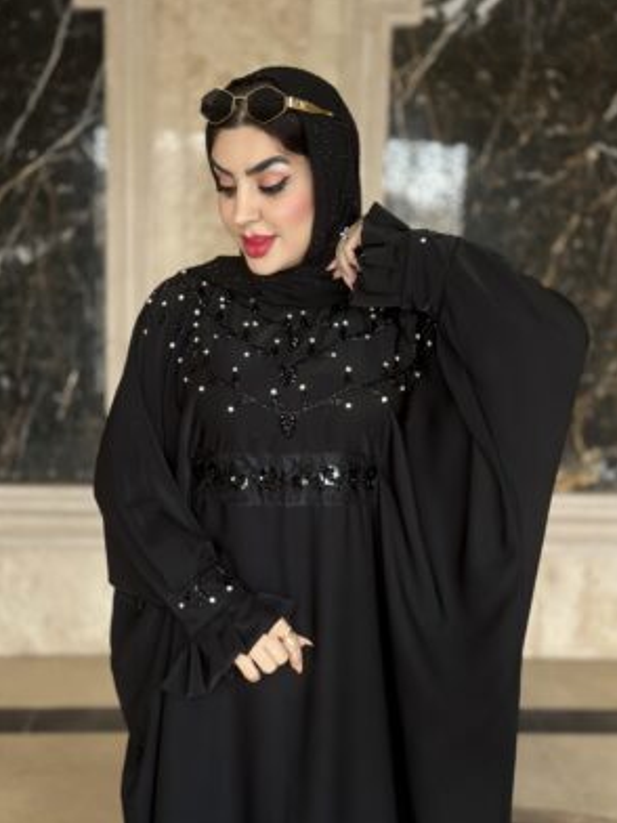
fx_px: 1165
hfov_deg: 29.7
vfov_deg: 38.9
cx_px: 311
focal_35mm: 49
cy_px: 407
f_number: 1.78
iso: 100
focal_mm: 6.86
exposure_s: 1/121
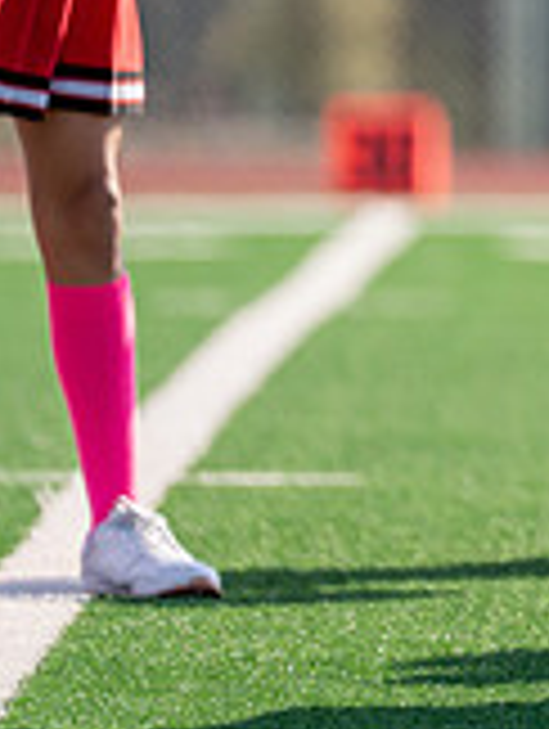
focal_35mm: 715
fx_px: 15080
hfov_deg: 2.1
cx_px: 976
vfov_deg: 2.8
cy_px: -135
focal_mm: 194
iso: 100
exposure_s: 1/1250
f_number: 2.8
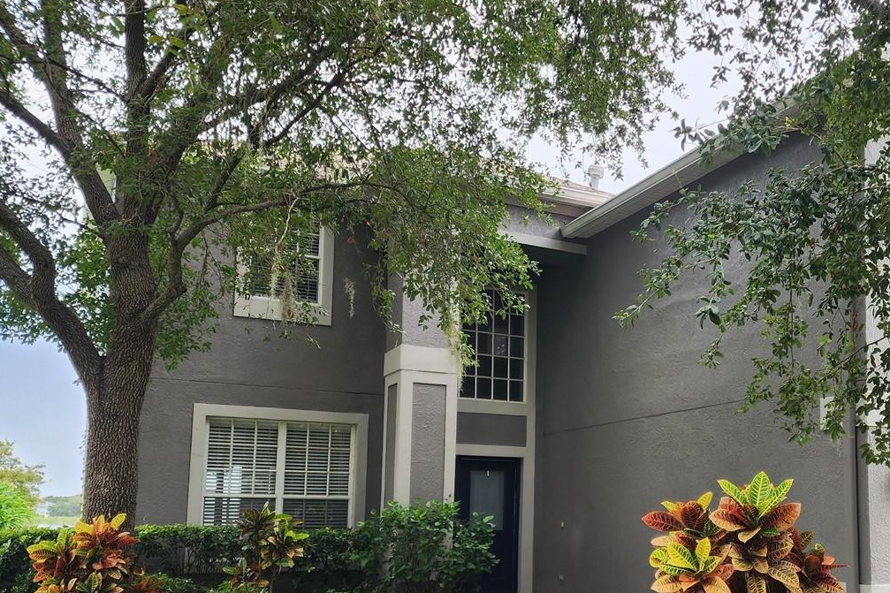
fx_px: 939
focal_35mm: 38
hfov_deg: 49.2
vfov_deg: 34.6
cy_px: 411
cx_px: 638
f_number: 1.8
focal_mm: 6.4
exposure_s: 1/180
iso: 25
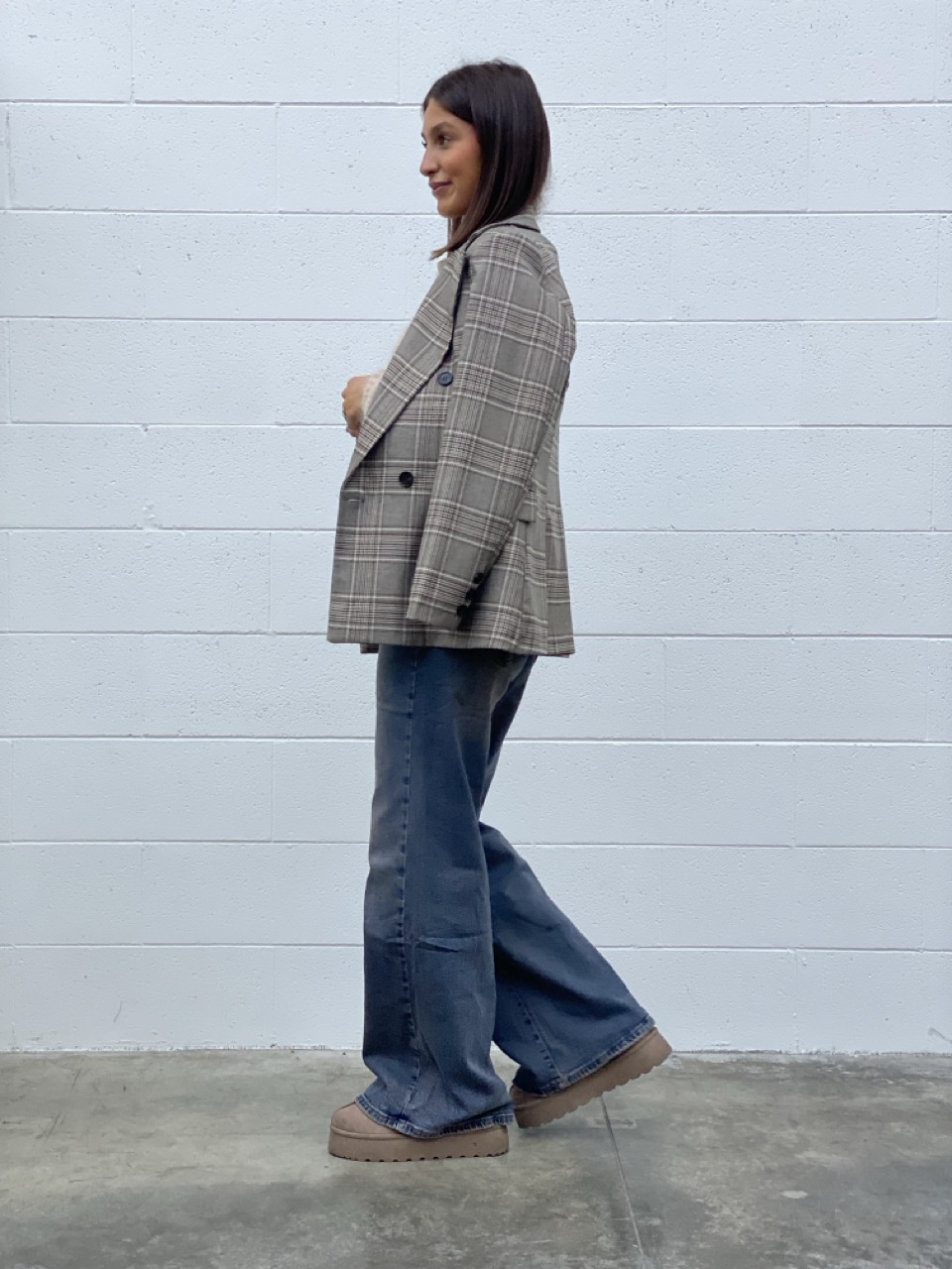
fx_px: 1907
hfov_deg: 28.0
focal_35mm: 52
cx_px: 476
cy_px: 634
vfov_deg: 36.8
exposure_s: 1/121
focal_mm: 6
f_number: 2
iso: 100
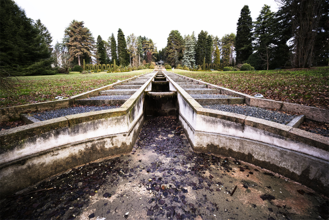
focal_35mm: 14
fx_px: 128
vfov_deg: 81.3
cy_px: 110
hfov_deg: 104.2
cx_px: 164
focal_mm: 9
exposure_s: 1/60
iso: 500
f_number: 9
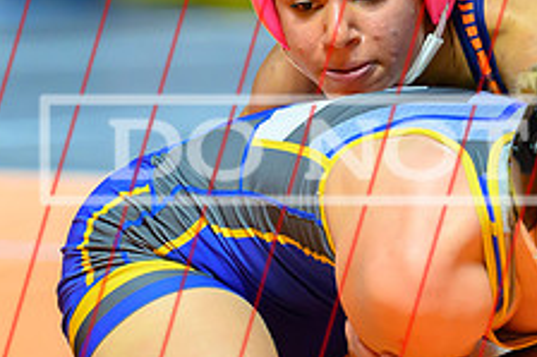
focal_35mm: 462
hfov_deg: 4.5
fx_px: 6886
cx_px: 310
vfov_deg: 3.0
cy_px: 252
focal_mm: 140
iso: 3200
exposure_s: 1/640
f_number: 2.8
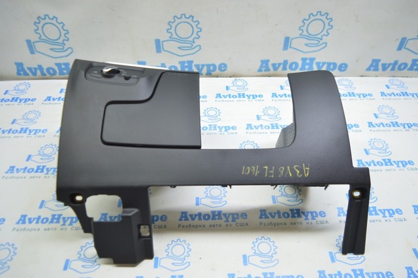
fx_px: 348
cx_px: 209
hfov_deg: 62.0
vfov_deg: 43.5
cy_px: 139
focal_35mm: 30
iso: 400
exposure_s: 1/40
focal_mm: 20
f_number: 3.5
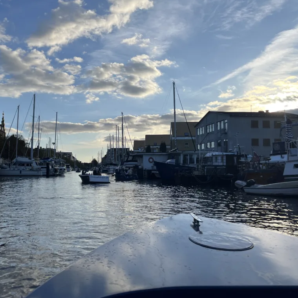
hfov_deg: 51.6
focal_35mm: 31
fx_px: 302
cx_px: 101
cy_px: 149
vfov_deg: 52.5
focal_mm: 5.1
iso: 50
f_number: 1.6
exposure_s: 1/4310
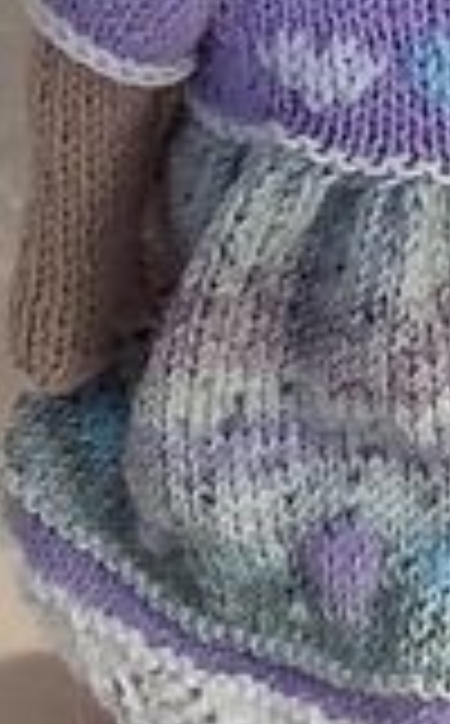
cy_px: 157
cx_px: 428
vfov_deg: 15.9
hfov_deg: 9.9
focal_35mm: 131
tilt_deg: -28.8
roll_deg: -2.0
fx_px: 2582
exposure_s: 1/50
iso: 80
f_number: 2.4
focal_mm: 3.3
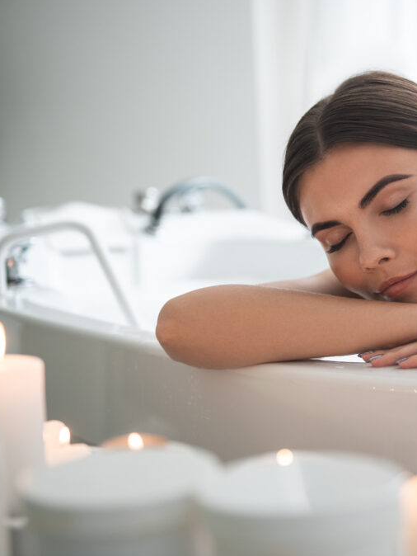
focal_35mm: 76
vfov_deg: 25.7
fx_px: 1220
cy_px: 279
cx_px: 310
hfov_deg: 19.3
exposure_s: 1/160
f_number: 2.8
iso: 400
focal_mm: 52
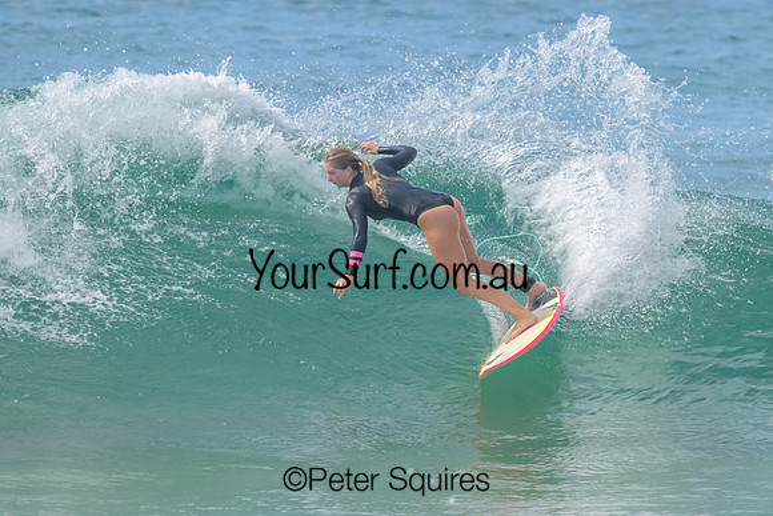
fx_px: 14442
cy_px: 247
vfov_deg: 2.0
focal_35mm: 672
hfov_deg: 3.1
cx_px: 481
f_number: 11
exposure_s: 1/2000
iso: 900
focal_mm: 540
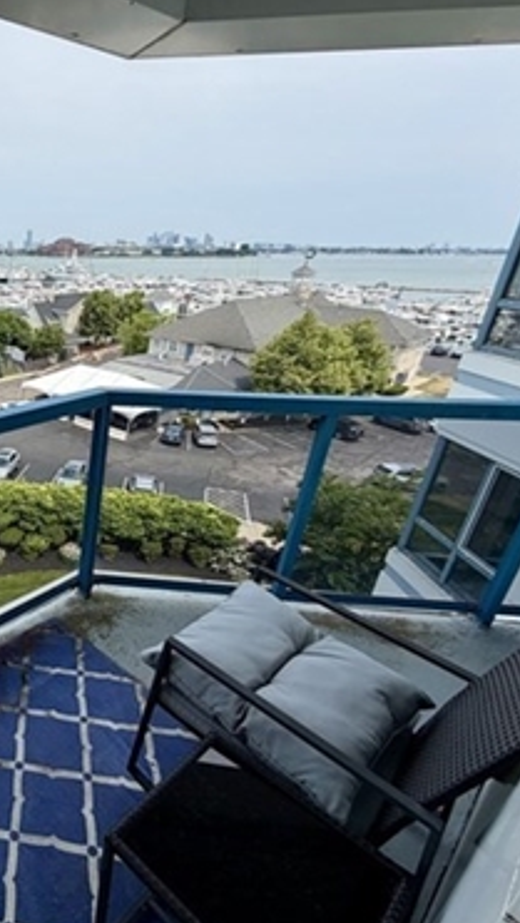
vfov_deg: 83.8
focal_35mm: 21
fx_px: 514
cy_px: 466
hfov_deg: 44.3
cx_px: -19
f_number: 2.2
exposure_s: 1/770
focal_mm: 2.22
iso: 25
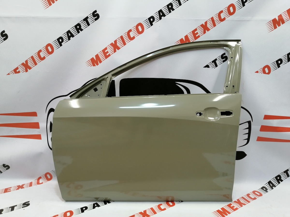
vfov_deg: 53.1
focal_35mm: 26
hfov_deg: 67.3
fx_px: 218
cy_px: 108
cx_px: 145
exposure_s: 1/33.3
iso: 100
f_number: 1.8
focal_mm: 3.95
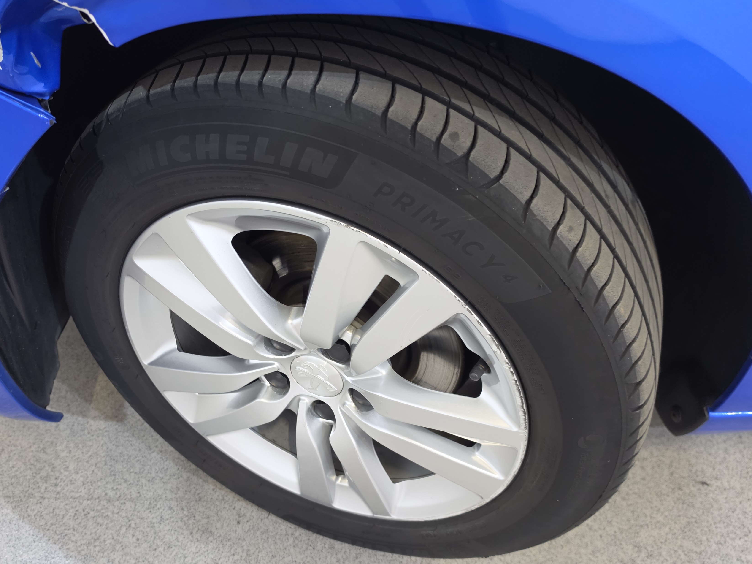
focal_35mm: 28
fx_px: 608
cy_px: 308
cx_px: 366
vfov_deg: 49.7
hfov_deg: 63.4
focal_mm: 6.5
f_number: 1.4
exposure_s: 1/100
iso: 400
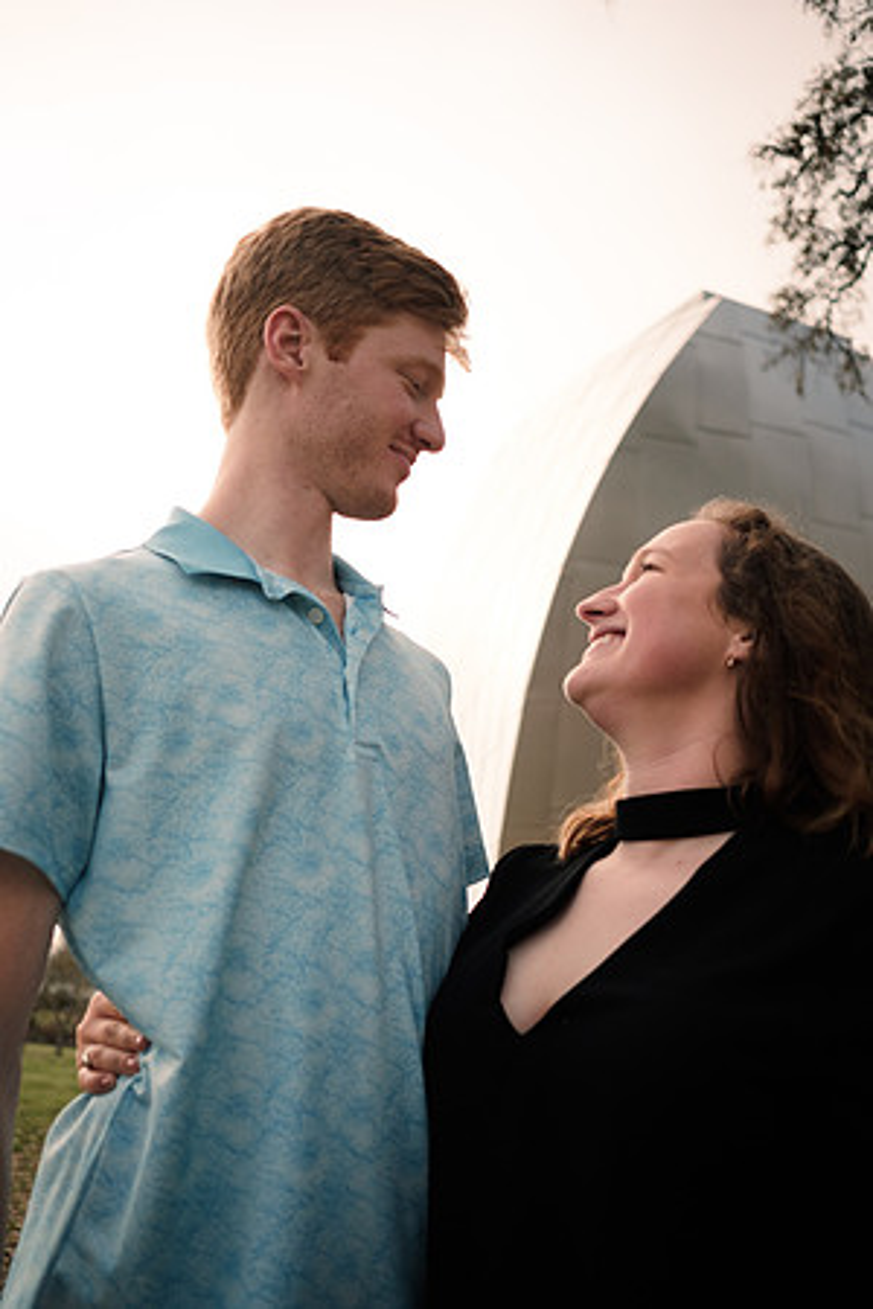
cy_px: 654
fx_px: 1273
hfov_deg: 37.9
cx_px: 436
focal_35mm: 35
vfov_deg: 54.4
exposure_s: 1/4000
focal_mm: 23
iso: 400
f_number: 2.5
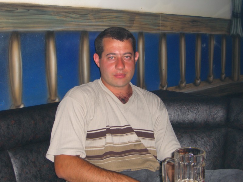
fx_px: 400
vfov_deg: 25.7
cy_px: 91
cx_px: 122
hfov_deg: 33.8
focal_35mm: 57
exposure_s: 1/60
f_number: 3.6
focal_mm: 11.8
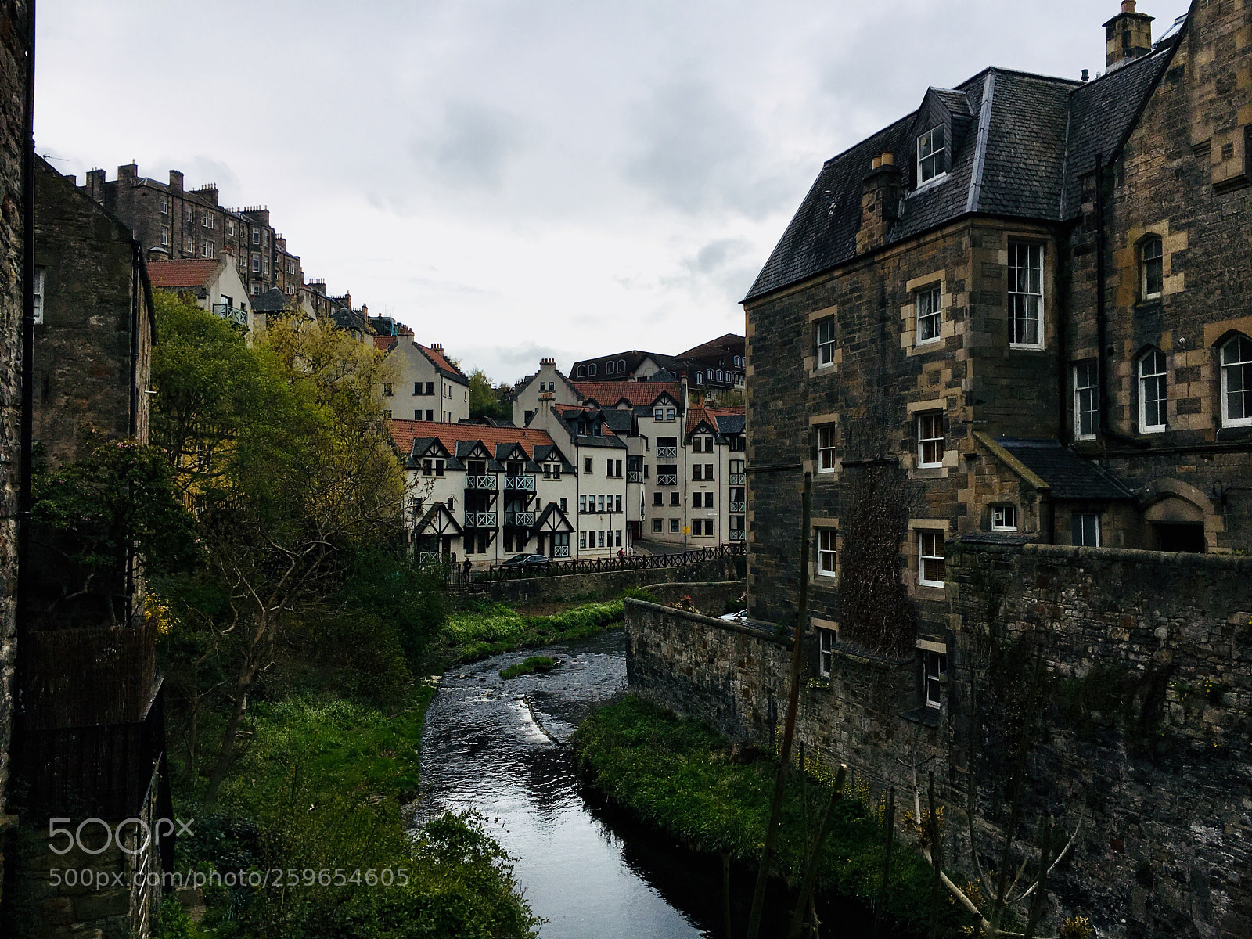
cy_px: 470
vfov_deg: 48.2
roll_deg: -0.2
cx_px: 626
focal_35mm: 29
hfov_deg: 61.7
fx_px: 1049
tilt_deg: +1.9
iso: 25
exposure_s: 1/1972
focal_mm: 4.15
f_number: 2.2
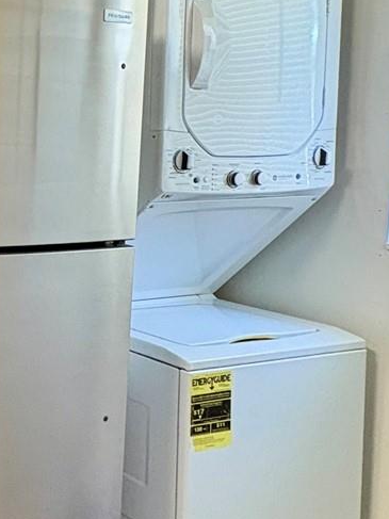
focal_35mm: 46
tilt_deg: -4.2
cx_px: -317
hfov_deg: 21.0
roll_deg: +0.0
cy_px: 157
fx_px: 690
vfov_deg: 40.5
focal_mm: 2.22
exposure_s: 1/60
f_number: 2.2
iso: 500
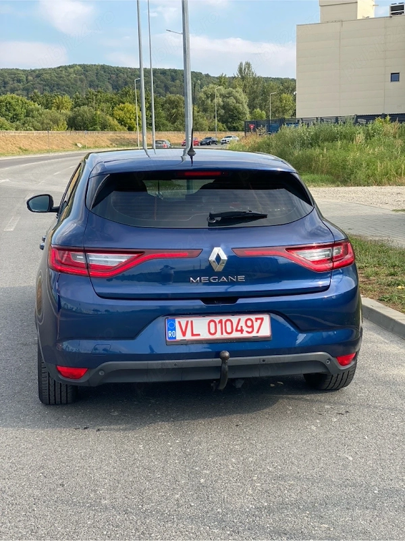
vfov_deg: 36.8
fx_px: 811
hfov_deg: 28.0
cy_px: 270
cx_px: 202
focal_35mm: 52
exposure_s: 1/287
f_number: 2
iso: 20
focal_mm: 6
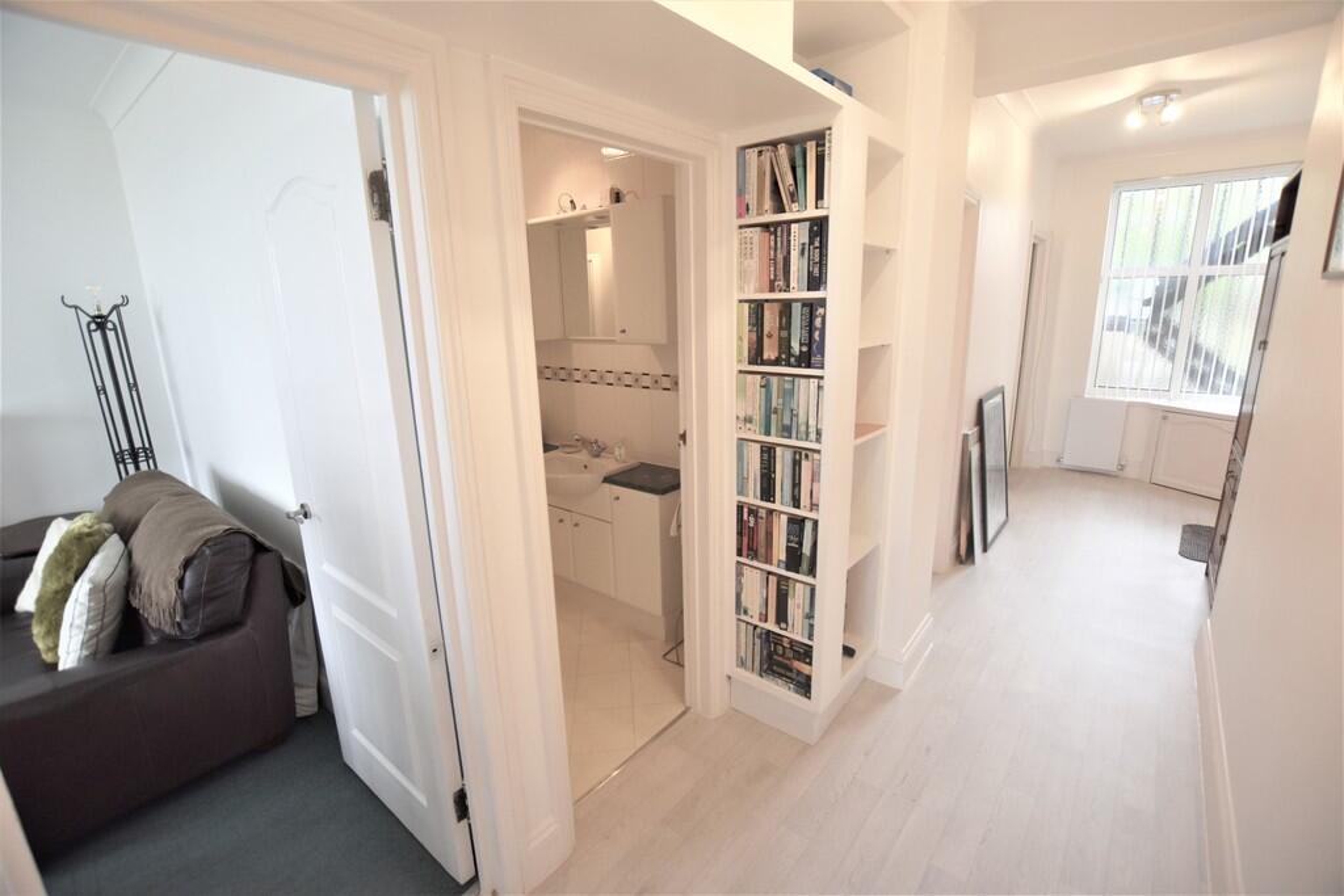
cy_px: 448
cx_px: 672
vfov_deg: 77.3
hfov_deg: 100.4
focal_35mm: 15
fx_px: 560
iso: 450
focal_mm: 10
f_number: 3.5
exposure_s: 1/250
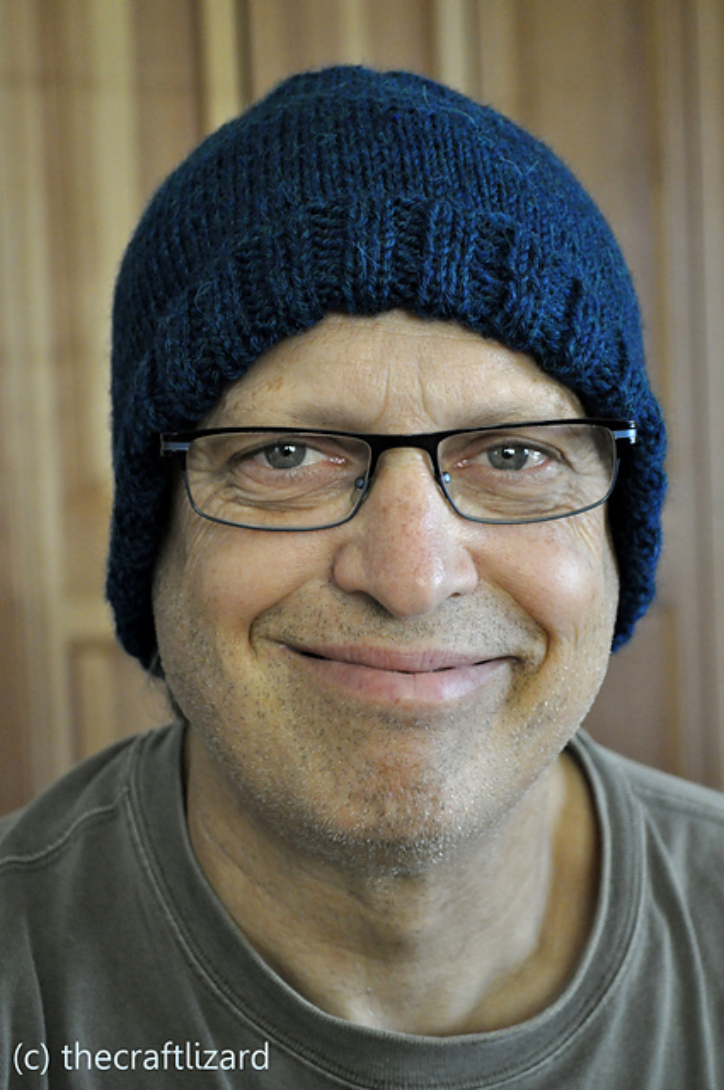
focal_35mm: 75
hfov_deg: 18.1
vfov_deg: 27.0
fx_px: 2268
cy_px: 545
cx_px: 362
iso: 2200
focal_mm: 50
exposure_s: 1/80
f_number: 5.6
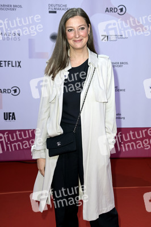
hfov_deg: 24.6
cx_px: 76
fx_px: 347
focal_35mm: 55
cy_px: 114
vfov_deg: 36.3
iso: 400
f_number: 5.6
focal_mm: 55
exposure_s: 1/250
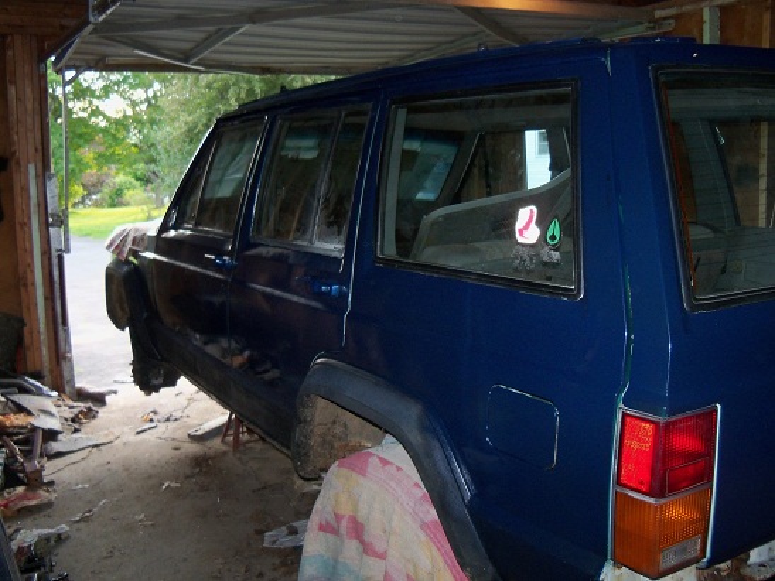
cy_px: 290
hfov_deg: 52.6
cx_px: 388
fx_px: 784
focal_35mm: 35
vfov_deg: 40.7
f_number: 3.5
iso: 200
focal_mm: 6.2
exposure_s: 1/30
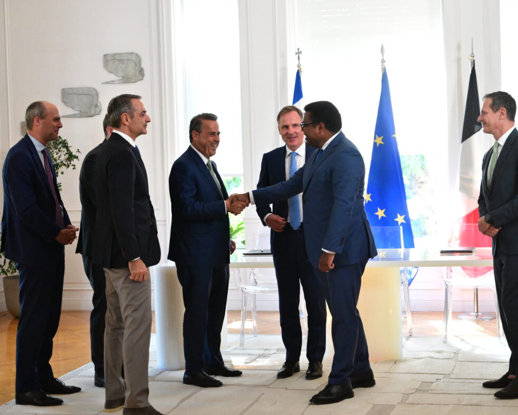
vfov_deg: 23.8
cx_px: 258
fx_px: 981
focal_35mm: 64
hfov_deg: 29.6
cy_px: 205
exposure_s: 1/1600
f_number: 3.2
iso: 10000
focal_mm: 56
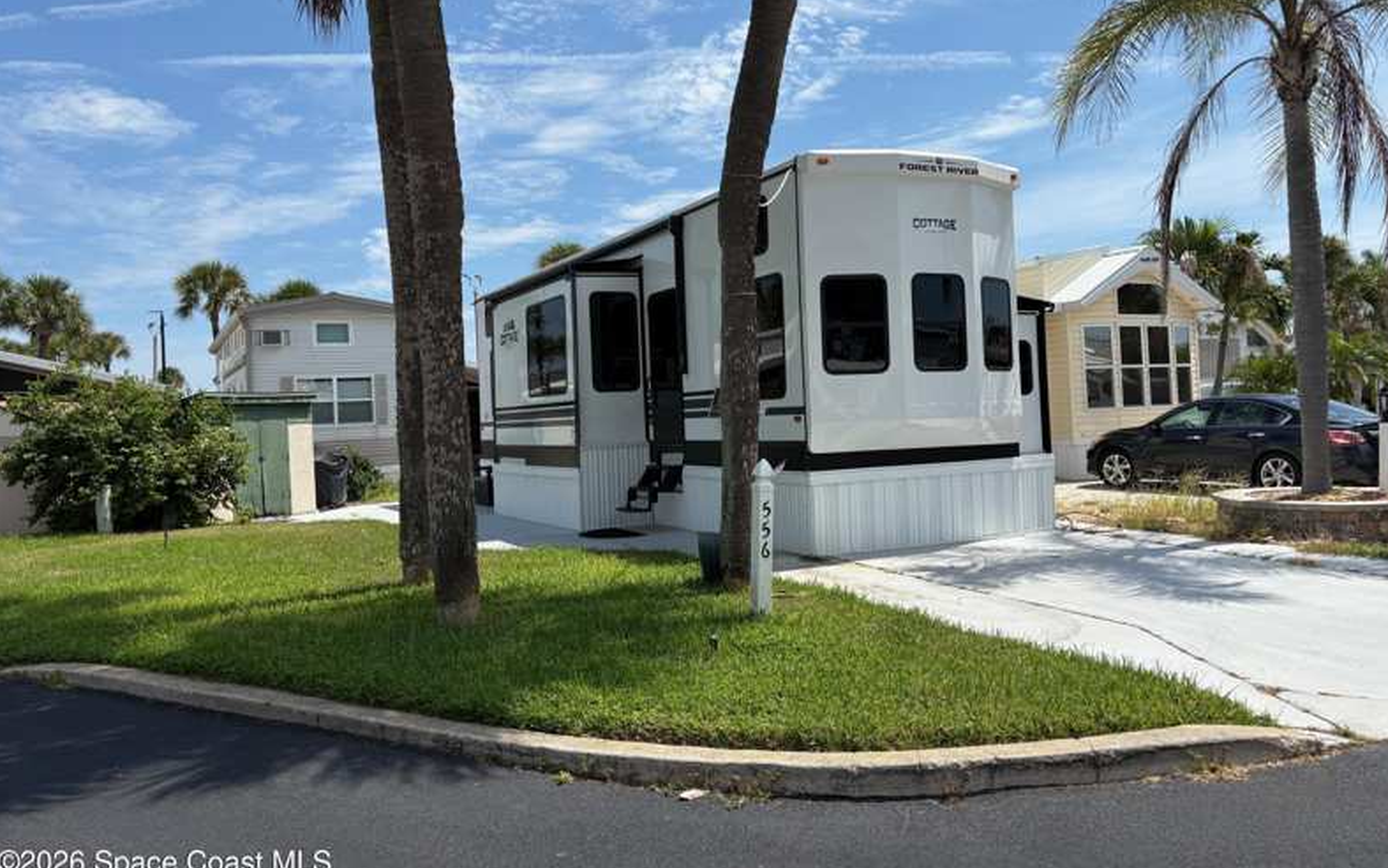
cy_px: 381
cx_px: 700
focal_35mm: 28
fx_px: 1059
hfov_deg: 66.5
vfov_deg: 44.5
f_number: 1.6
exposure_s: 1/5348
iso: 50
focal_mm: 5.96
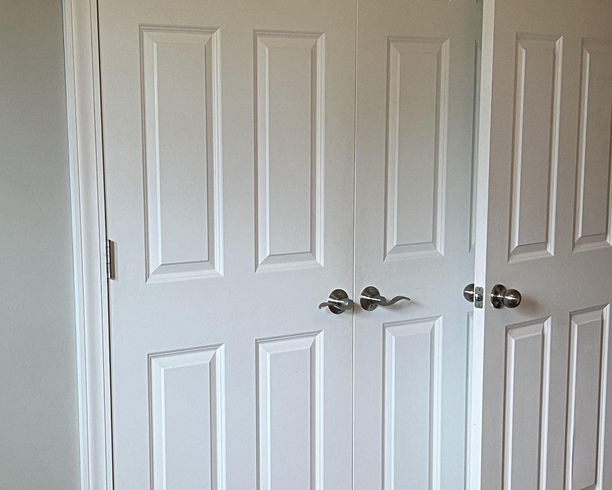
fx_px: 1141
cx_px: 237
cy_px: 307
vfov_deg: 24.2
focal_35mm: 63
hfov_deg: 29.9
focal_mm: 5.7
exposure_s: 1/60
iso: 100
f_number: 1.5
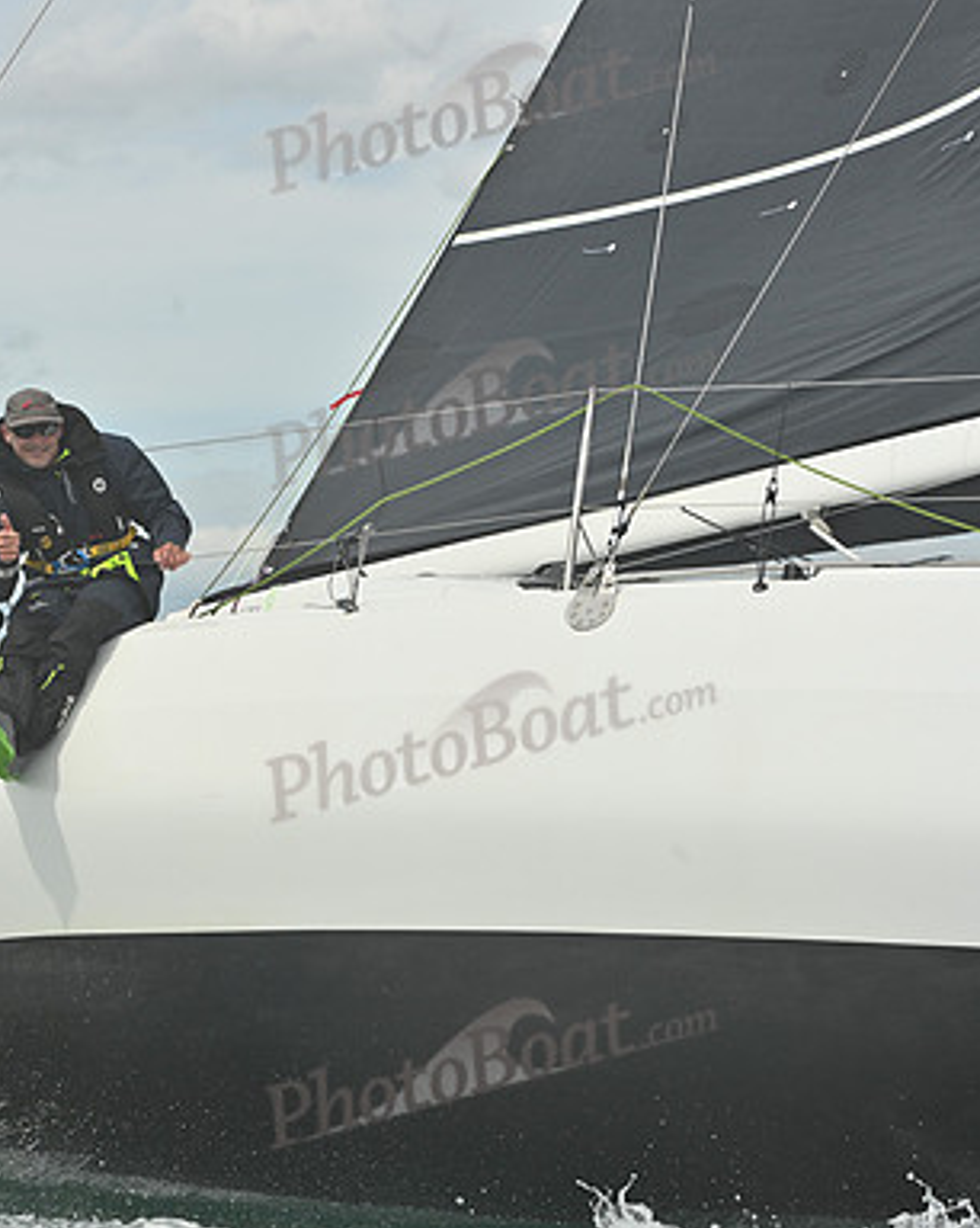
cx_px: 102
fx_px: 4028
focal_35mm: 111
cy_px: 617
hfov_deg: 13.7
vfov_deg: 17.3
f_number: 11
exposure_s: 1/1250
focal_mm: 78
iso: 320
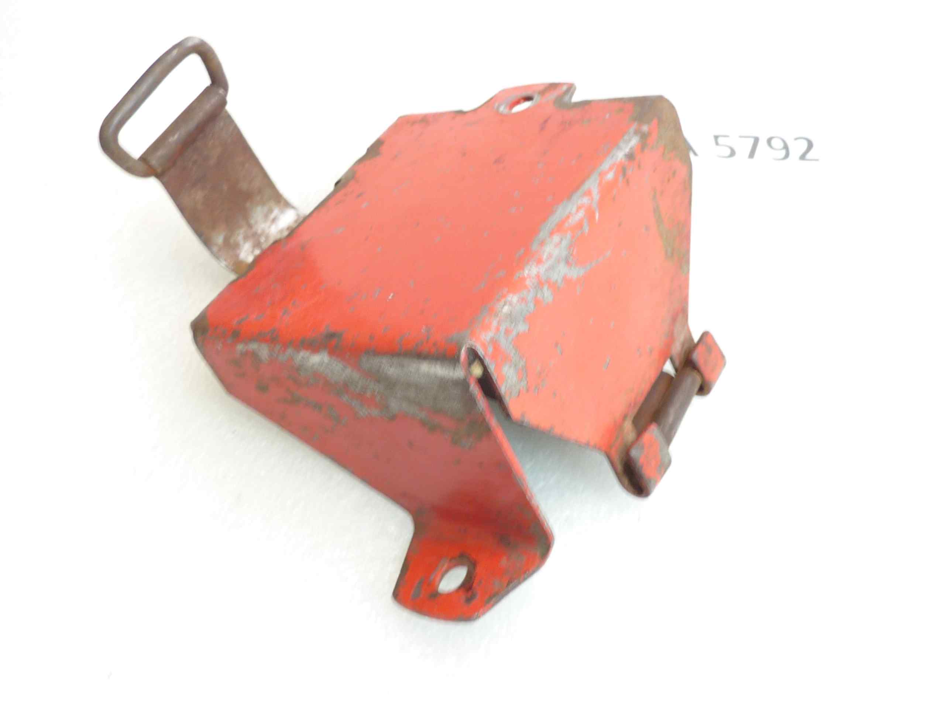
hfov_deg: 49.0
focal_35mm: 38
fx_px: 1037
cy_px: 354
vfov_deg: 37.7
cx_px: 472
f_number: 3.3
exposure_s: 1/8
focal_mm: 4.4
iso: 80
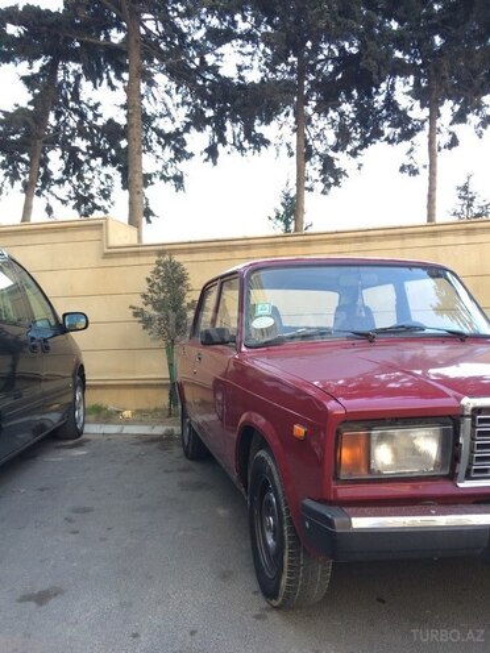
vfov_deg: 61.7
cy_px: 326
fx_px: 547
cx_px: 245
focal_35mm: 29
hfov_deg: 48.2
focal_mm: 4.15
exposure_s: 1/50
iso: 40
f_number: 2.2
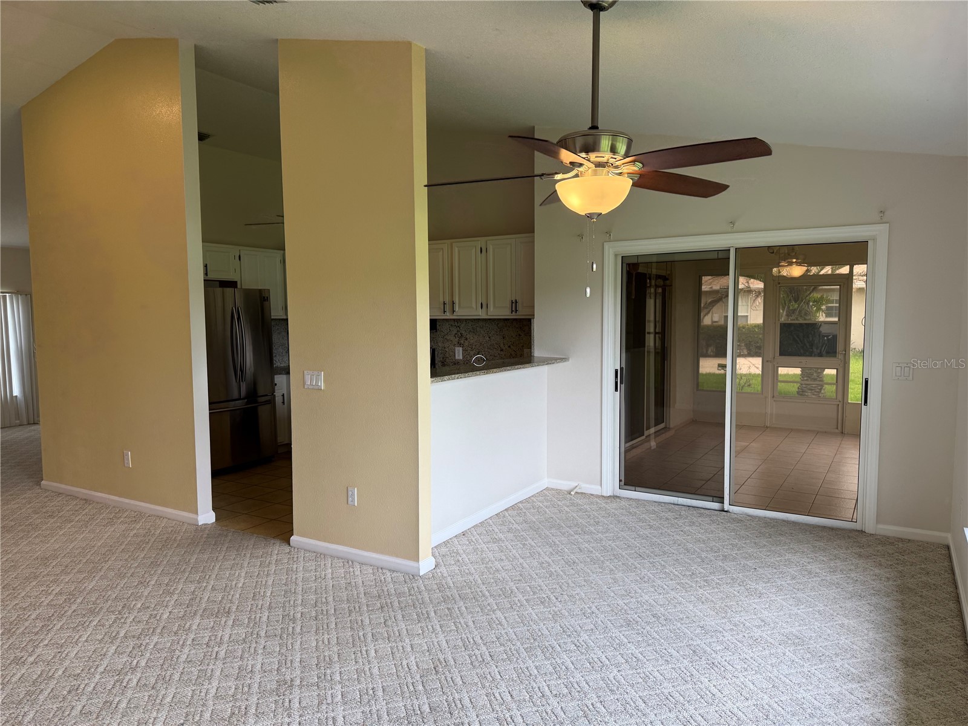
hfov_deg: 71.6
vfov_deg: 56.8
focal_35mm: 24
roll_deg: +0.6
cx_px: 484
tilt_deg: -4.2
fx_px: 671
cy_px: 363
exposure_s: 1/189
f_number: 1.78
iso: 100
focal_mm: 6.76
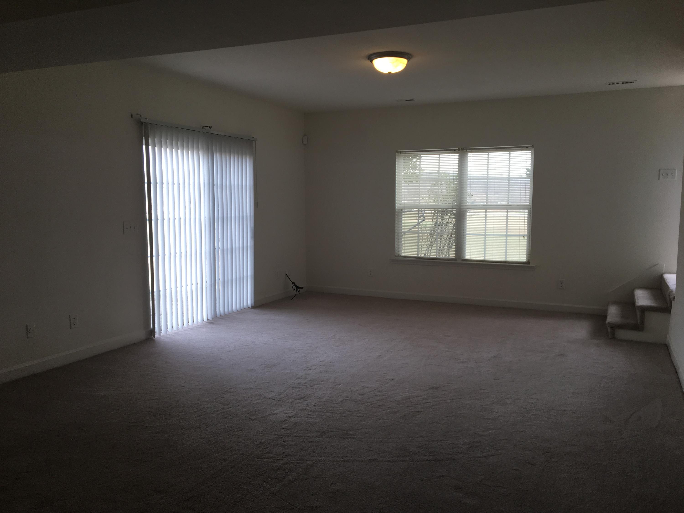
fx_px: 573
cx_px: 342
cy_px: 256
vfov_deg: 48.2
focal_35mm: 29
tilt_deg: -3.6
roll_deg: -2.5
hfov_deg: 61.7
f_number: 2.2
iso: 32
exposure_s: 1/120
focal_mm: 4.15
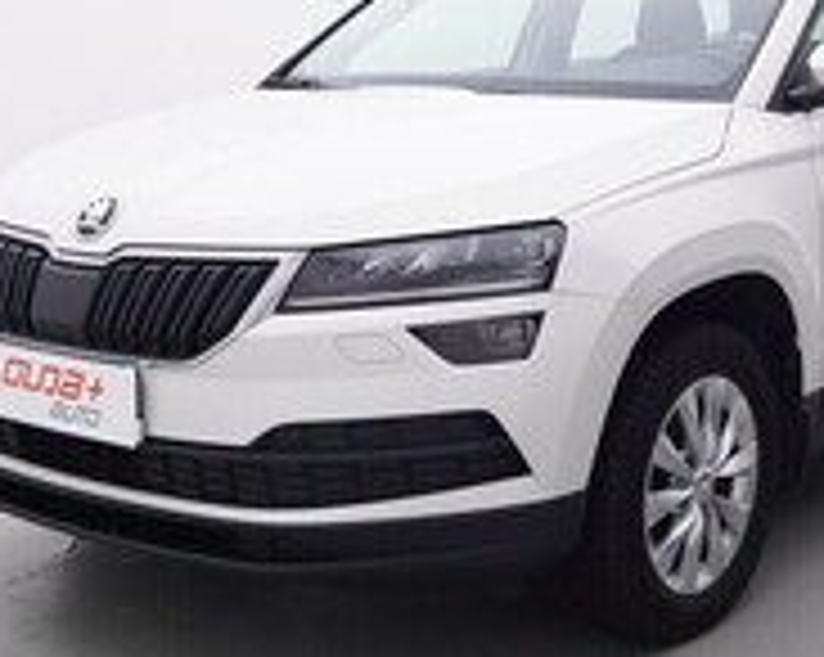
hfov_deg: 29.5
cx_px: 601
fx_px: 1545
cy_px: 281
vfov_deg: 24.0
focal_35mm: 63
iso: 200
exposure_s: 1/80
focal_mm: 15
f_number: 5
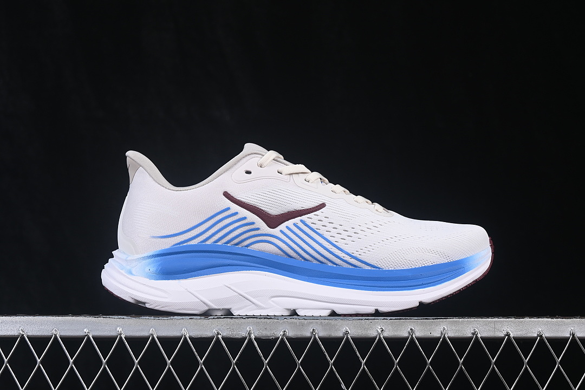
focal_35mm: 75
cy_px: 195
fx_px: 1219
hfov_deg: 27.0
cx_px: 292
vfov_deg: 18.2
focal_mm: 50
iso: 160
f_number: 8
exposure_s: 1/80
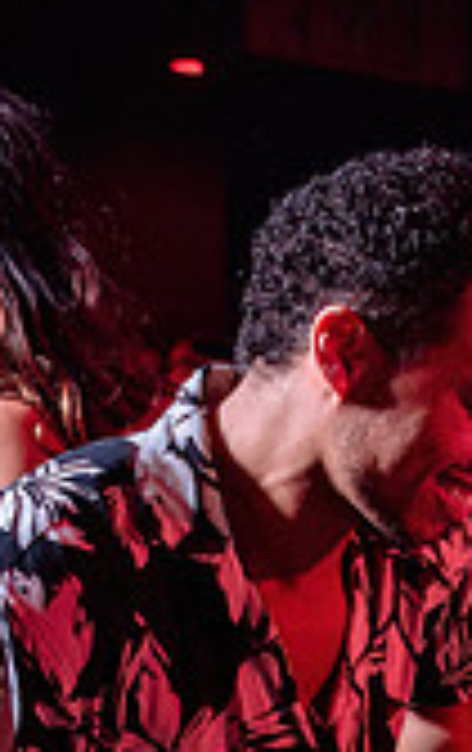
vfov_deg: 21.9
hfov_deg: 12.3
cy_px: 698
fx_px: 1885
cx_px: 994
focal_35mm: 92
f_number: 3.2
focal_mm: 24
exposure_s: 1/30
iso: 800
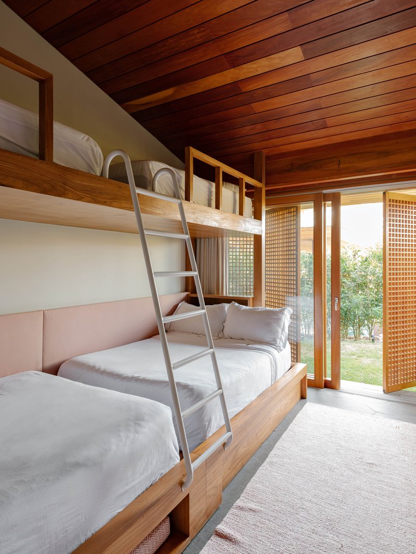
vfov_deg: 79.0
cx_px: 208
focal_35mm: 21
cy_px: 277
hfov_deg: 63.4
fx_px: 337
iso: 200
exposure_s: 2
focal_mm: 26.3
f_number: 9
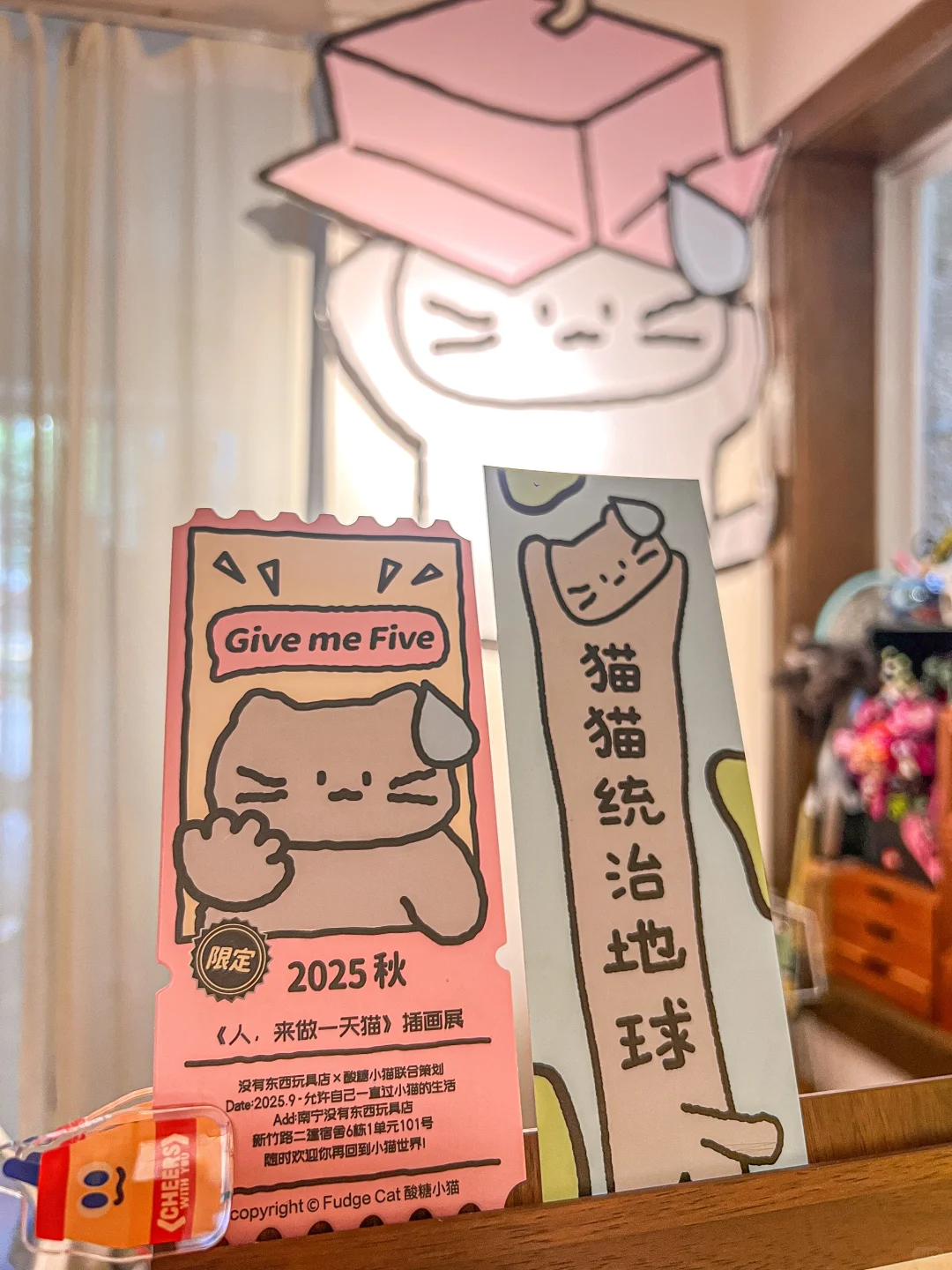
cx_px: 476
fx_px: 953
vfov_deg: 67.3
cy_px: 635
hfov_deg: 53.1
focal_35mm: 26
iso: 200
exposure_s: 1/50
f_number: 1.5
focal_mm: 5.7
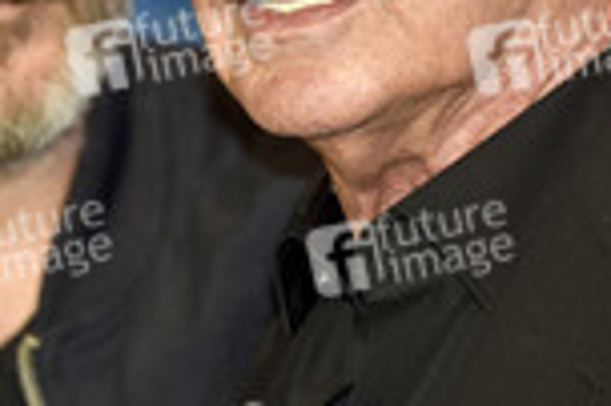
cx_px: 62
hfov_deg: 2.5
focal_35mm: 824
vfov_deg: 1.7
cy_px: -52
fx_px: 13978
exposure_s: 1/400
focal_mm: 185
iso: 640
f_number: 3.5
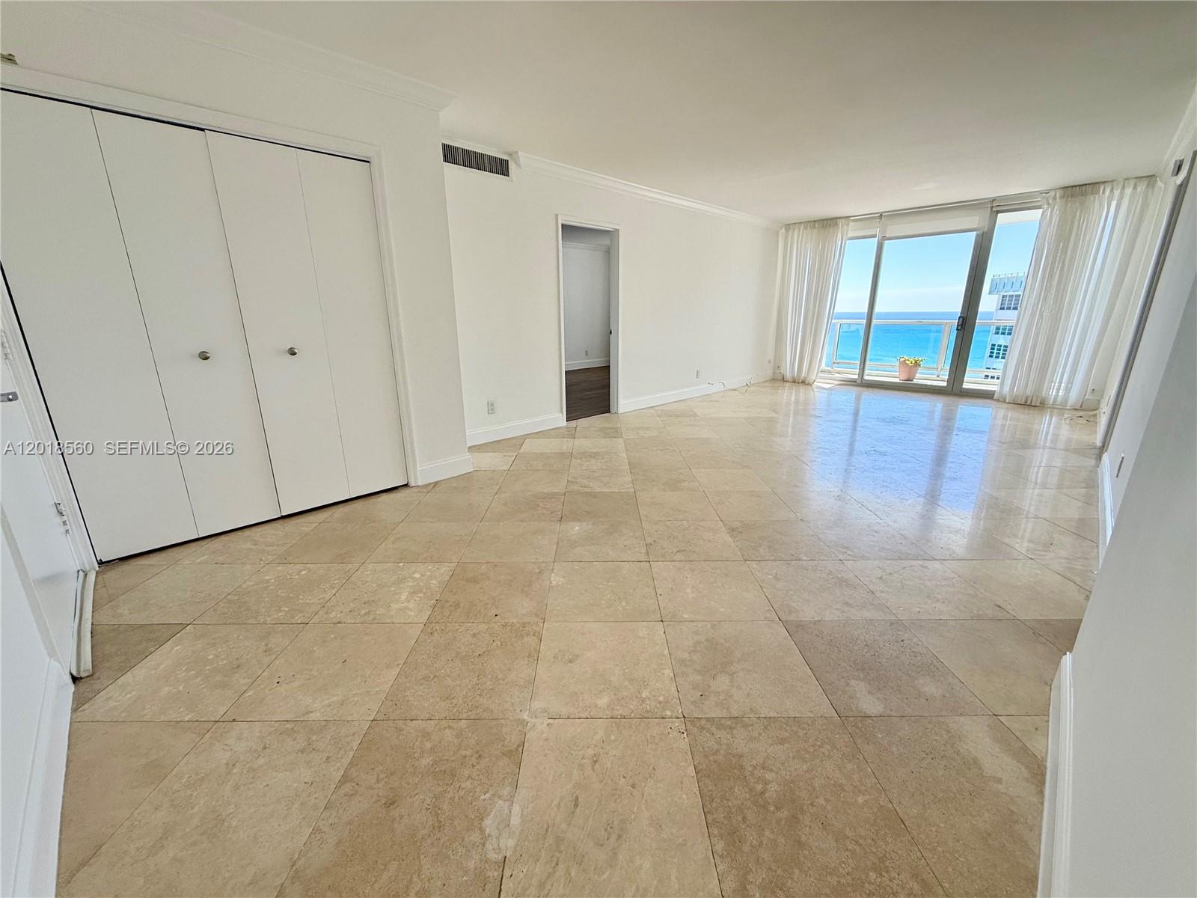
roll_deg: +0.2
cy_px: 449
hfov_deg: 102.1
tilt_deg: -16.1
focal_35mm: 14
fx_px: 484
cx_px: 598
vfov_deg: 85.7
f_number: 2.2
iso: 64
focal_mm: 2.22
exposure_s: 1/201
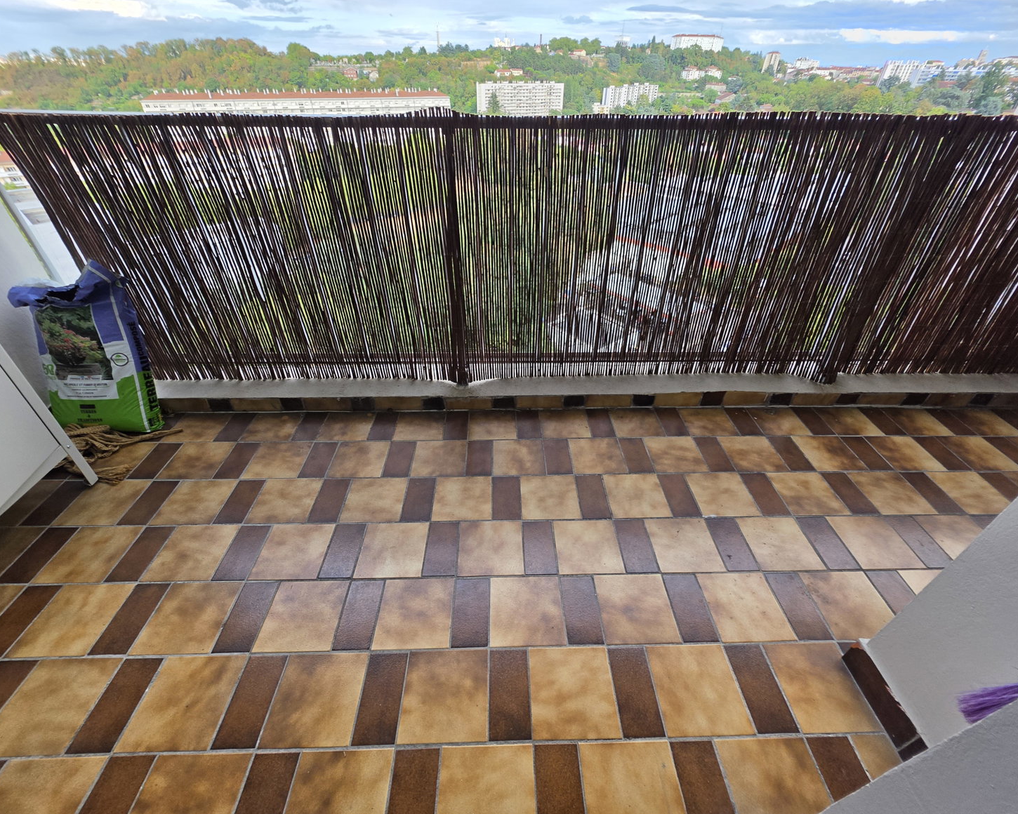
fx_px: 422
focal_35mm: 14
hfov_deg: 100.7
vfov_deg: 88.0
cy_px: 403
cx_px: 522
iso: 32
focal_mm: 2.2
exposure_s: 1/340
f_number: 1.9
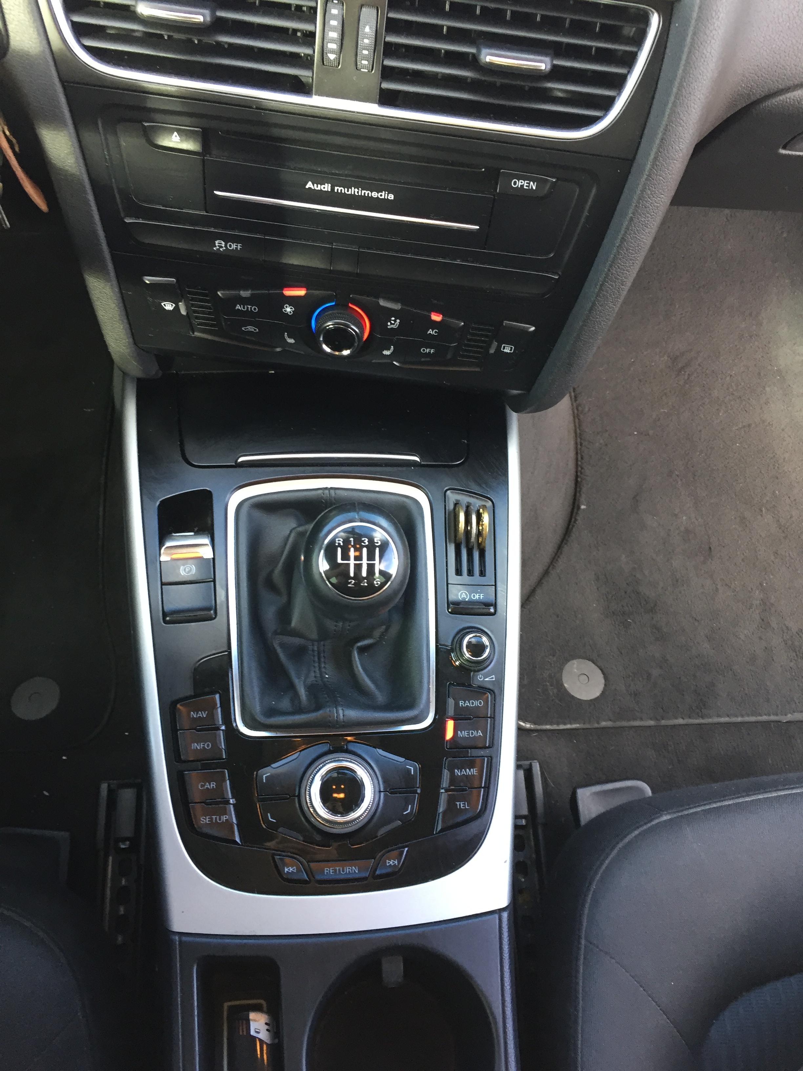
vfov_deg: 61.7
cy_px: 536
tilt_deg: -56.4
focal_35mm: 29
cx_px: 402
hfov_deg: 48.2
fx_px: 897
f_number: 2.2
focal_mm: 4.15
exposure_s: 1/33
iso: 64
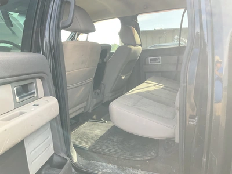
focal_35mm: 29
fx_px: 194
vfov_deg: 48.2
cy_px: 87
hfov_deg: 61.7
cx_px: 116
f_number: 1.8
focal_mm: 3
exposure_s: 1/137
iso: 16
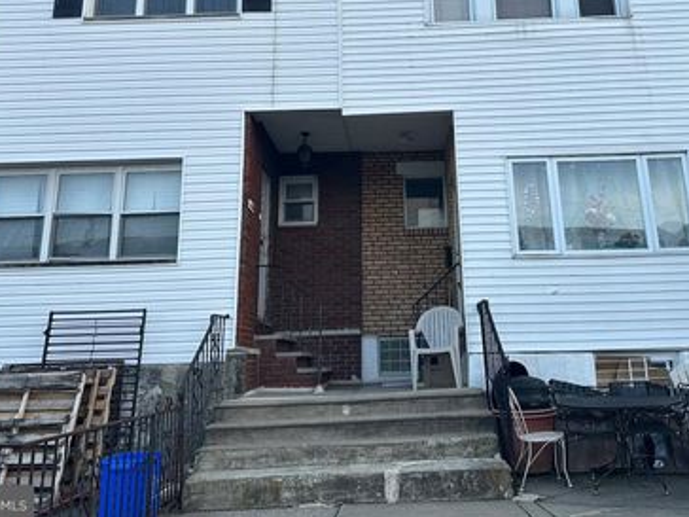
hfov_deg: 55.2
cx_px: 392
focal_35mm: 33
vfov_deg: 42.3
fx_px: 657
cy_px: 168
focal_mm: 6.86
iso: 80
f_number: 1.78
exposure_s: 1/313
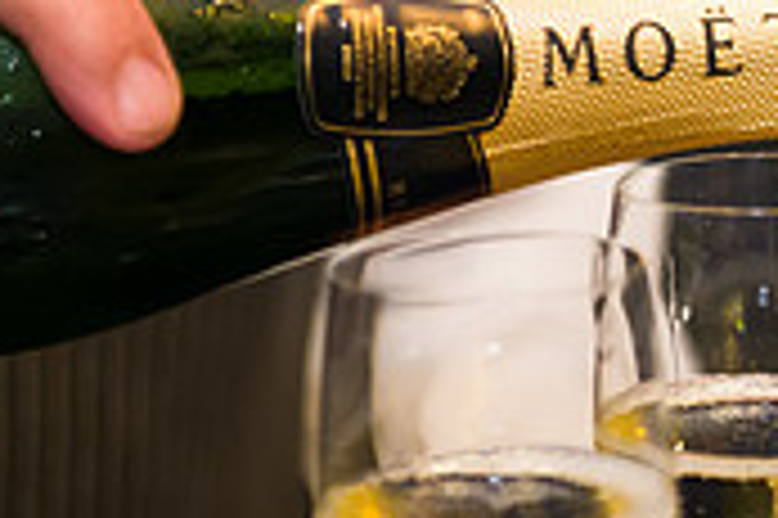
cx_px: 1237
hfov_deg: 8.5
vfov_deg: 5.8
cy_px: 236
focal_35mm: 235
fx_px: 5074
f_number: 3.2
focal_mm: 70
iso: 1600
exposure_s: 1/125
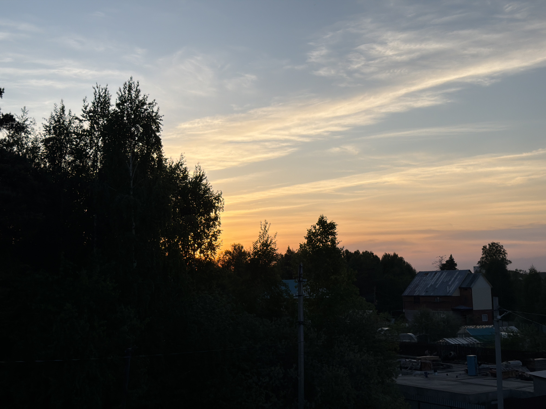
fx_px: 757
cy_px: 204
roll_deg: +1.3
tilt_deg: +5.5
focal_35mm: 48
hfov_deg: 39.7
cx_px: 273
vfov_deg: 30.3
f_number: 1.78
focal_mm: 6.76
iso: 64
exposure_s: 1/2415
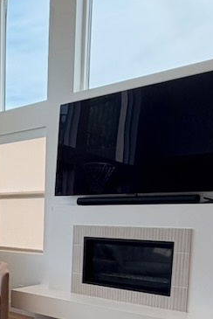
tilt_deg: -8.0
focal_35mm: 51
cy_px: 270
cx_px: -91
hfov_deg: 22.6
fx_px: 452
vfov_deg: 37.0
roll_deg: +0.8
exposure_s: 1/201
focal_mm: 2.22
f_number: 2.2
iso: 50
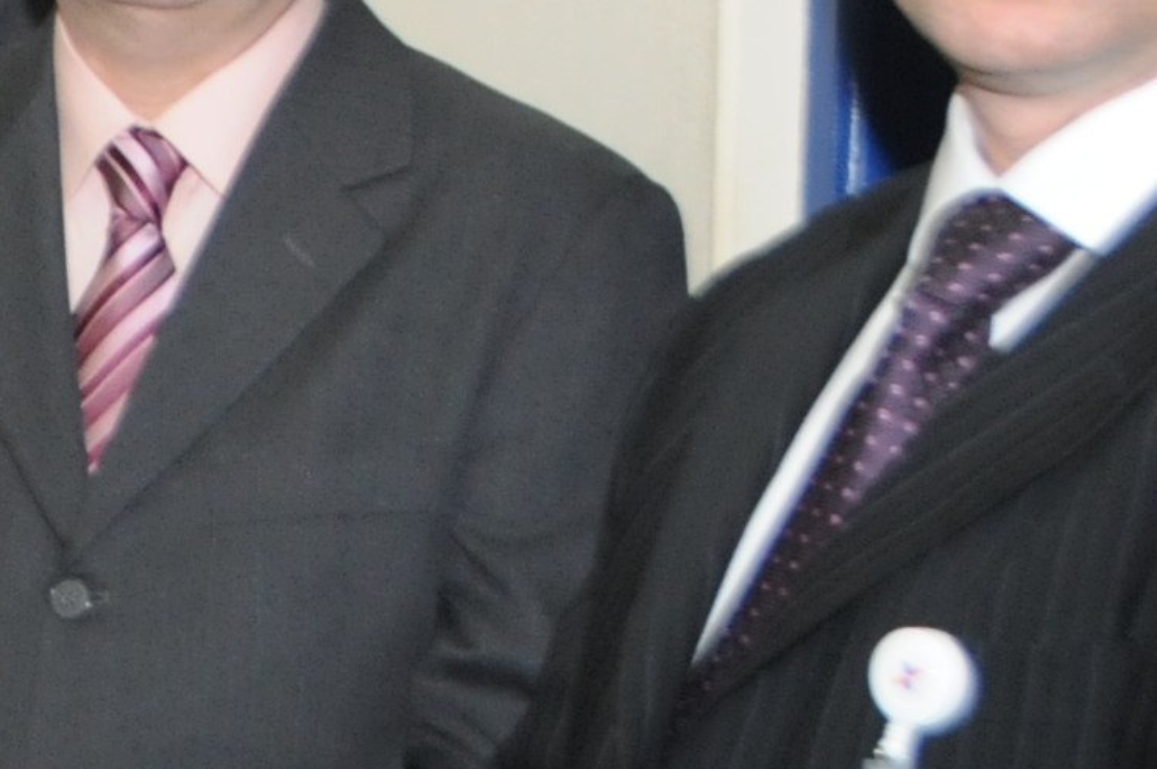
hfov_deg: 12.1
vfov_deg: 8.8
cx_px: -926
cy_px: 306
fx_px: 5008
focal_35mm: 156
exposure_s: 1/160
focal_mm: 24
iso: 1000
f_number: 3.8
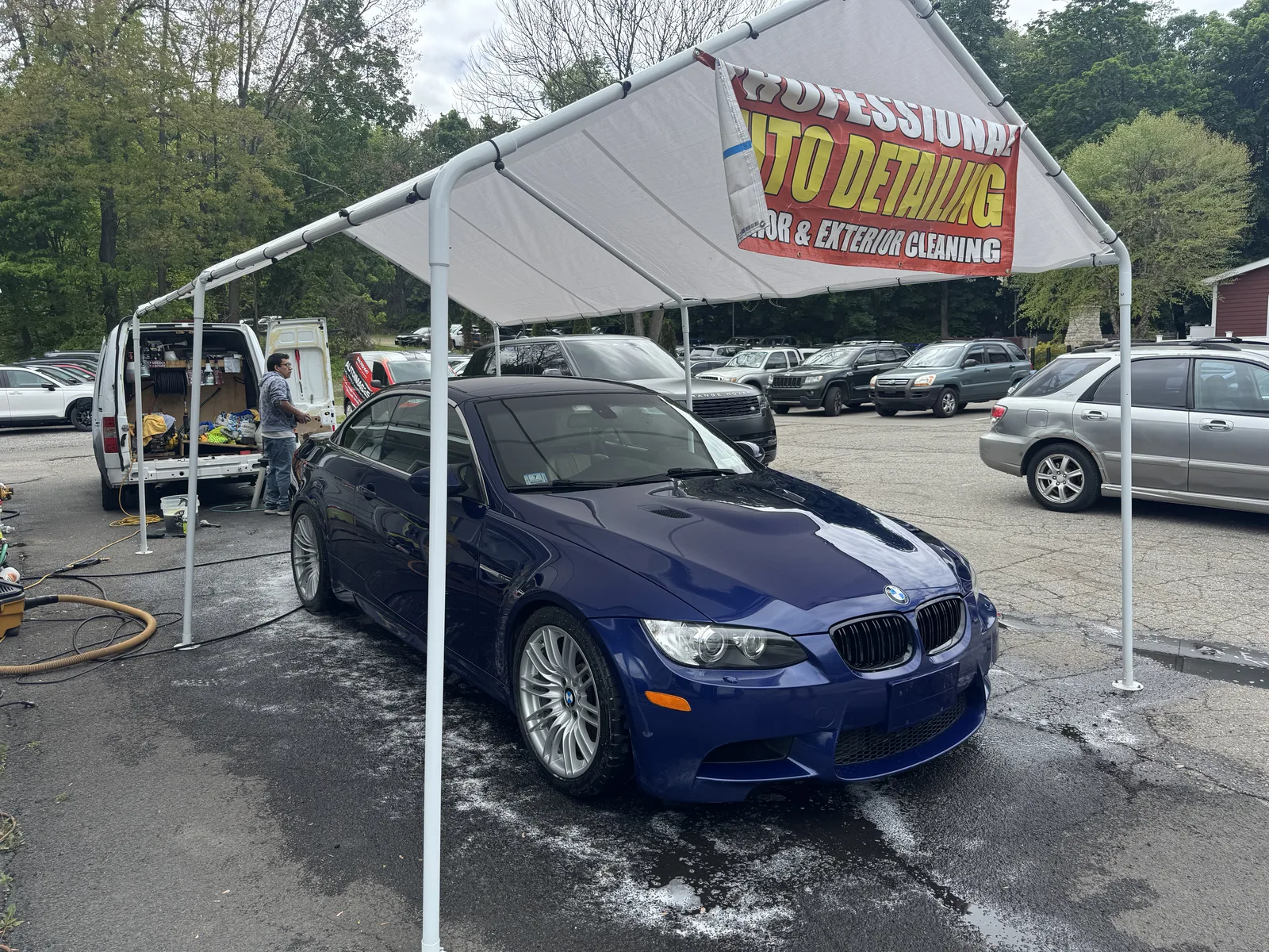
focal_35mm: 24
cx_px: 634
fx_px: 880
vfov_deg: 56.8
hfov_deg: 71.6
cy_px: 476
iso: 80
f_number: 1.78
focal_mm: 6.76
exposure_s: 1/2105
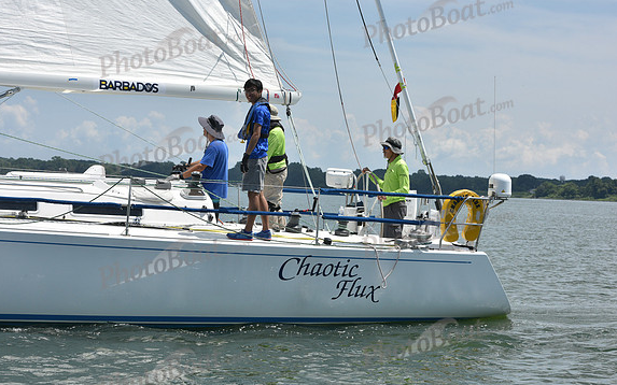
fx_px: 1597
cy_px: 190
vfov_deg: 13.8
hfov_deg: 21.9
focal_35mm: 95
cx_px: 307
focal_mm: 92
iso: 320
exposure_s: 1/1000
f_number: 10
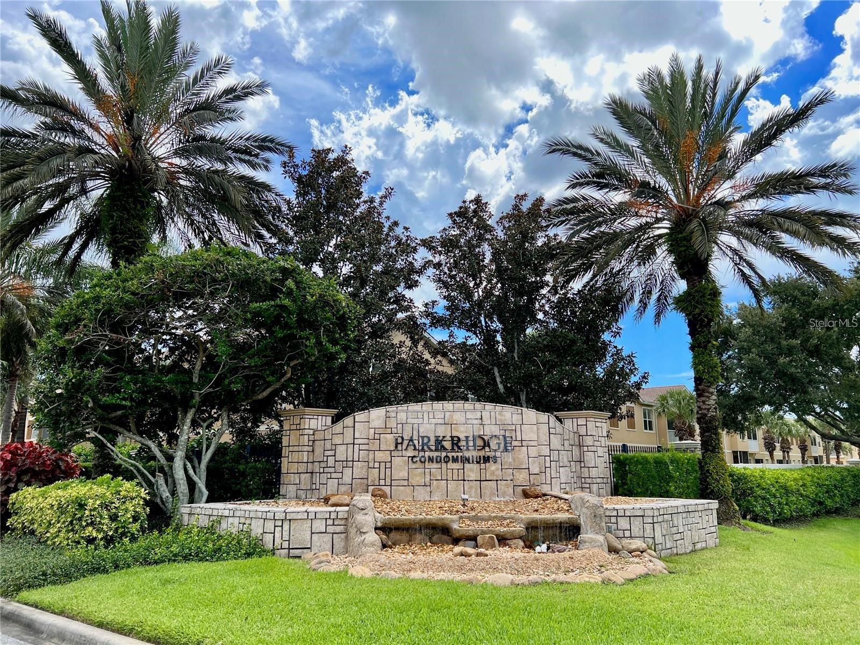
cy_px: 322
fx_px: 646
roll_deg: +0.5
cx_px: 430
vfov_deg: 53.1
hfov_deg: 67.3
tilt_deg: +10.9
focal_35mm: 26
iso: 50
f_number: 1.5
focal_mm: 5.7
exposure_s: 1/1751
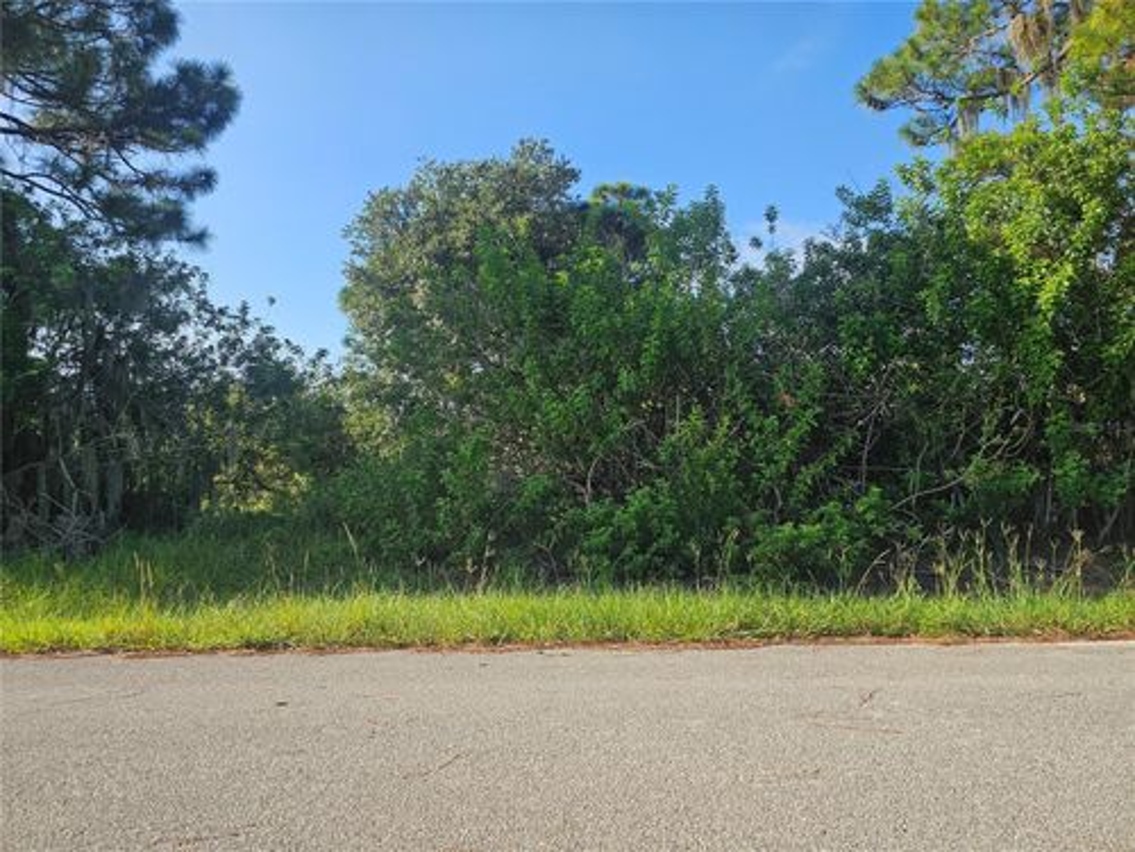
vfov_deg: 58.9
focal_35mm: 23
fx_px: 754
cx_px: 568
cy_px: 426
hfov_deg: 73.9
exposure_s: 1/719
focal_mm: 6.3
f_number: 1.7
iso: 20
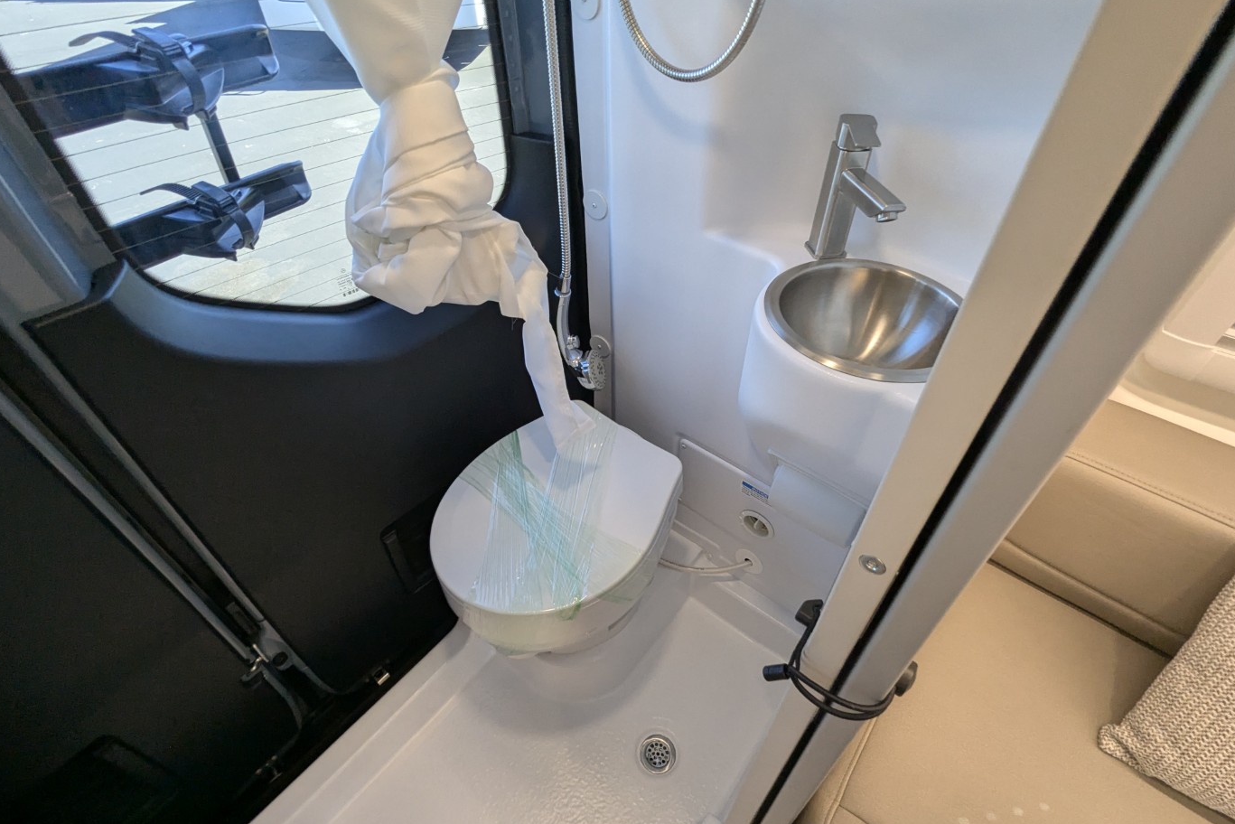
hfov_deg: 93.3
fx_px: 583
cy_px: 411
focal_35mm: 17
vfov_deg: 70.5
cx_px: 621
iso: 235
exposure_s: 1/130
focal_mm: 2.35
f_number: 2.2
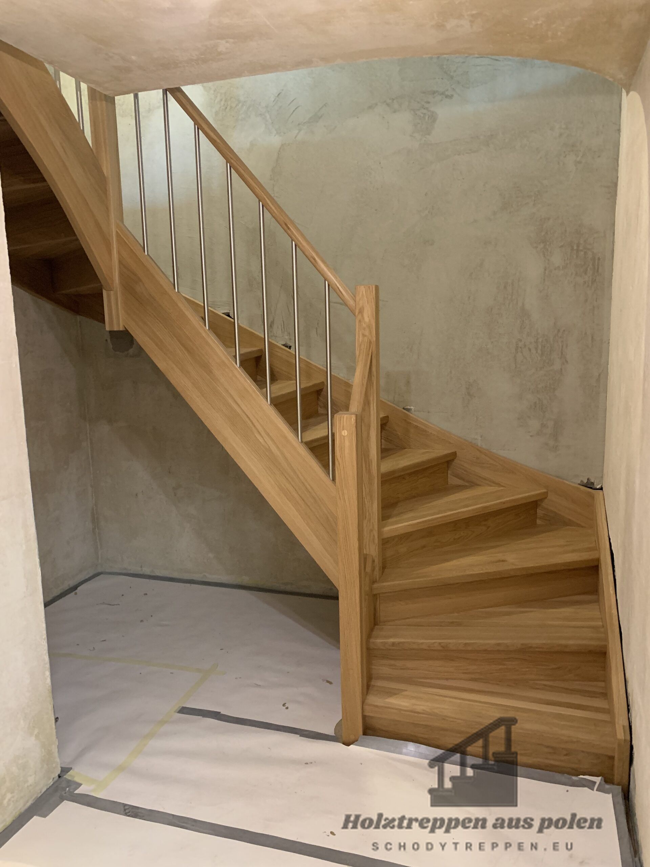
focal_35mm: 26
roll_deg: +1.6
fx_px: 651
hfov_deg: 53.1
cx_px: 325
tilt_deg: -8.5
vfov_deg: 67.3
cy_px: 434
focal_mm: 4.25
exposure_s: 1/25
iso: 400
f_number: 1.8
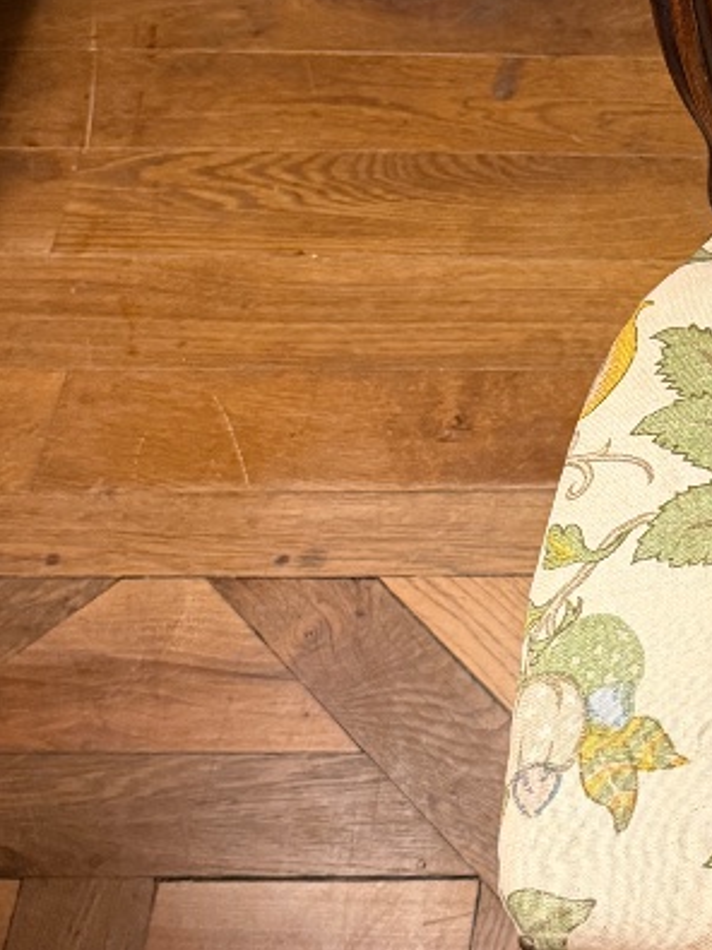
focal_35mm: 73
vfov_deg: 26.6
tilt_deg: -55.2
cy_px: 332
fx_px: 2003
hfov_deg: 17.9
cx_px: 1078
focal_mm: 6.76
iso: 400
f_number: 1.78
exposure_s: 1/50
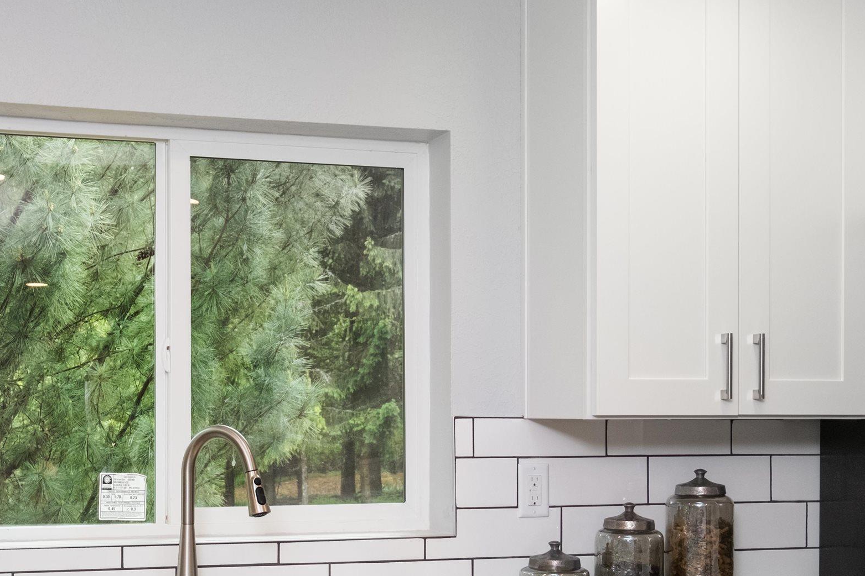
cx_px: 308
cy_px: 441
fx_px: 1369
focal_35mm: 57
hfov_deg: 34.8
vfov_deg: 23.5
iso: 640
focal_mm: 19.1
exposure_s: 1/60
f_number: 7.1
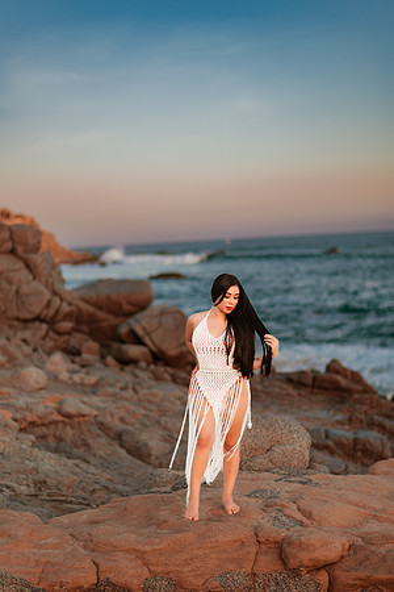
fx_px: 952
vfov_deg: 34.5
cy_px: 296
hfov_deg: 23.4
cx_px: 197
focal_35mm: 58
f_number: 1.4
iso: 100
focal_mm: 58
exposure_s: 1/800
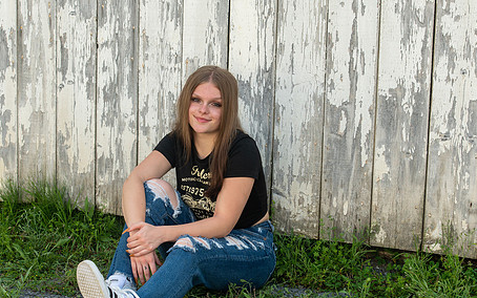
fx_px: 1183
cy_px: 186
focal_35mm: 91
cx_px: 219
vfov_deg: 14.4
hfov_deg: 22.8
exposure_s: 1/250
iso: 400
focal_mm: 70
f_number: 6.3
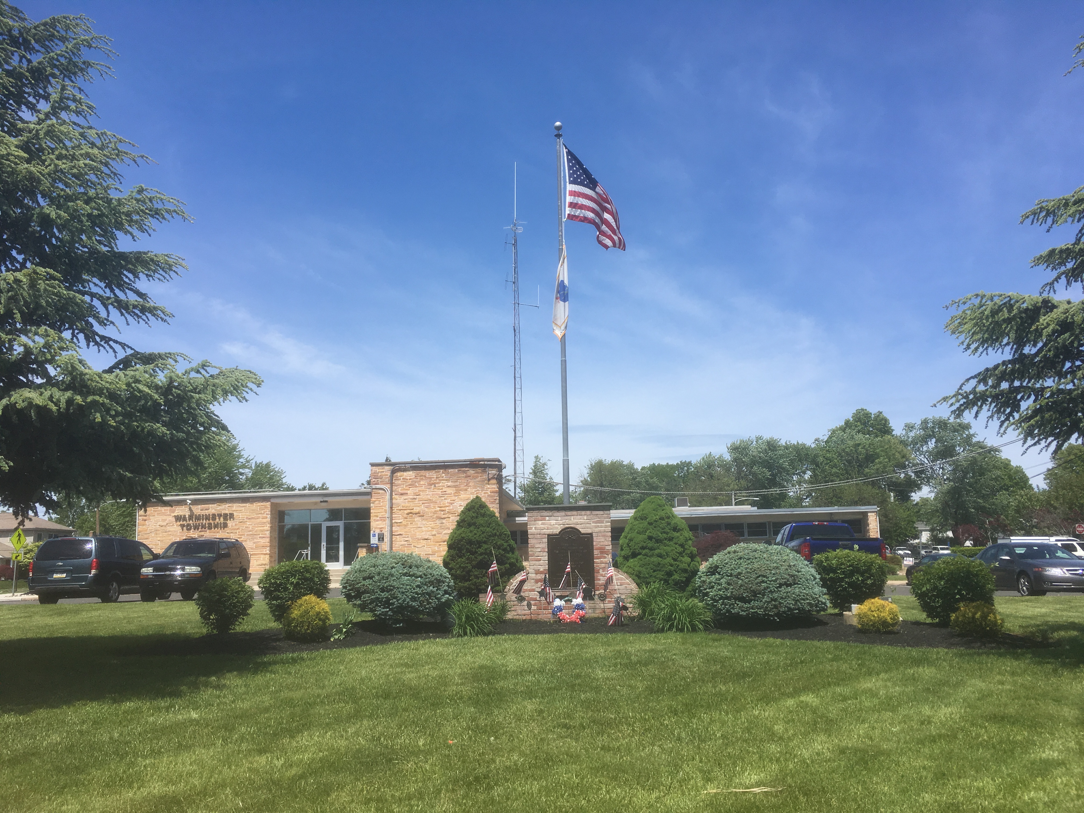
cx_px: 542
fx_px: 908
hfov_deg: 61.7
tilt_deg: +8.4
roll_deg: +2.6
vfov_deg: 48.2
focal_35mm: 29
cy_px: 406
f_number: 2.2
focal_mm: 4.15
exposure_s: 1/1832
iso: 25
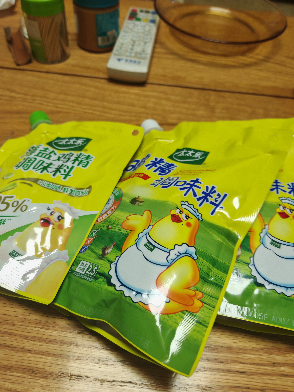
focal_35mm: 27
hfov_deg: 51.4
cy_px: 196
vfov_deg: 65.3
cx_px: 147
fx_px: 306
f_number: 1.9
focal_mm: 6.67
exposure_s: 1/100
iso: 320
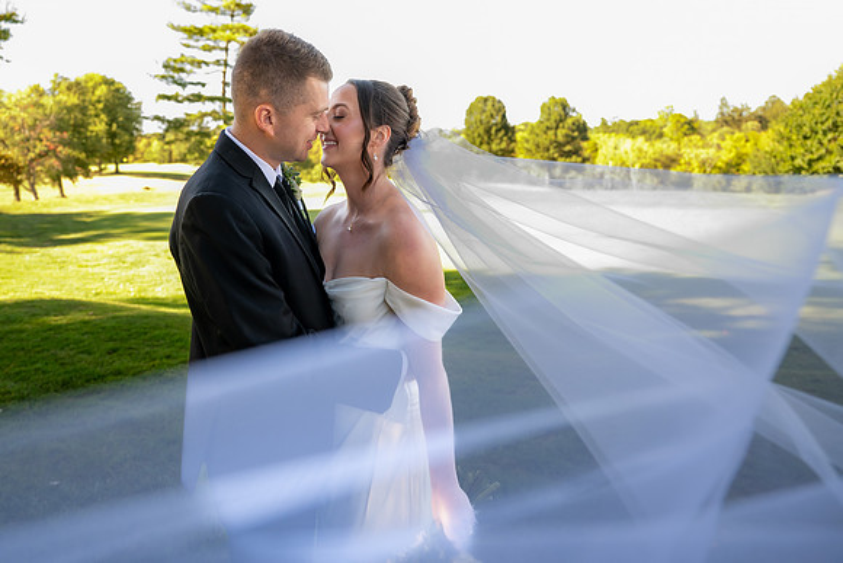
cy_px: 235
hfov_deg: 65.1
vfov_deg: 46.3
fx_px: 655
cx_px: 352
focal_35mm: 28
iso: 400
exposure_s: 1/320
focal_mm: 24
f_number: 3.2
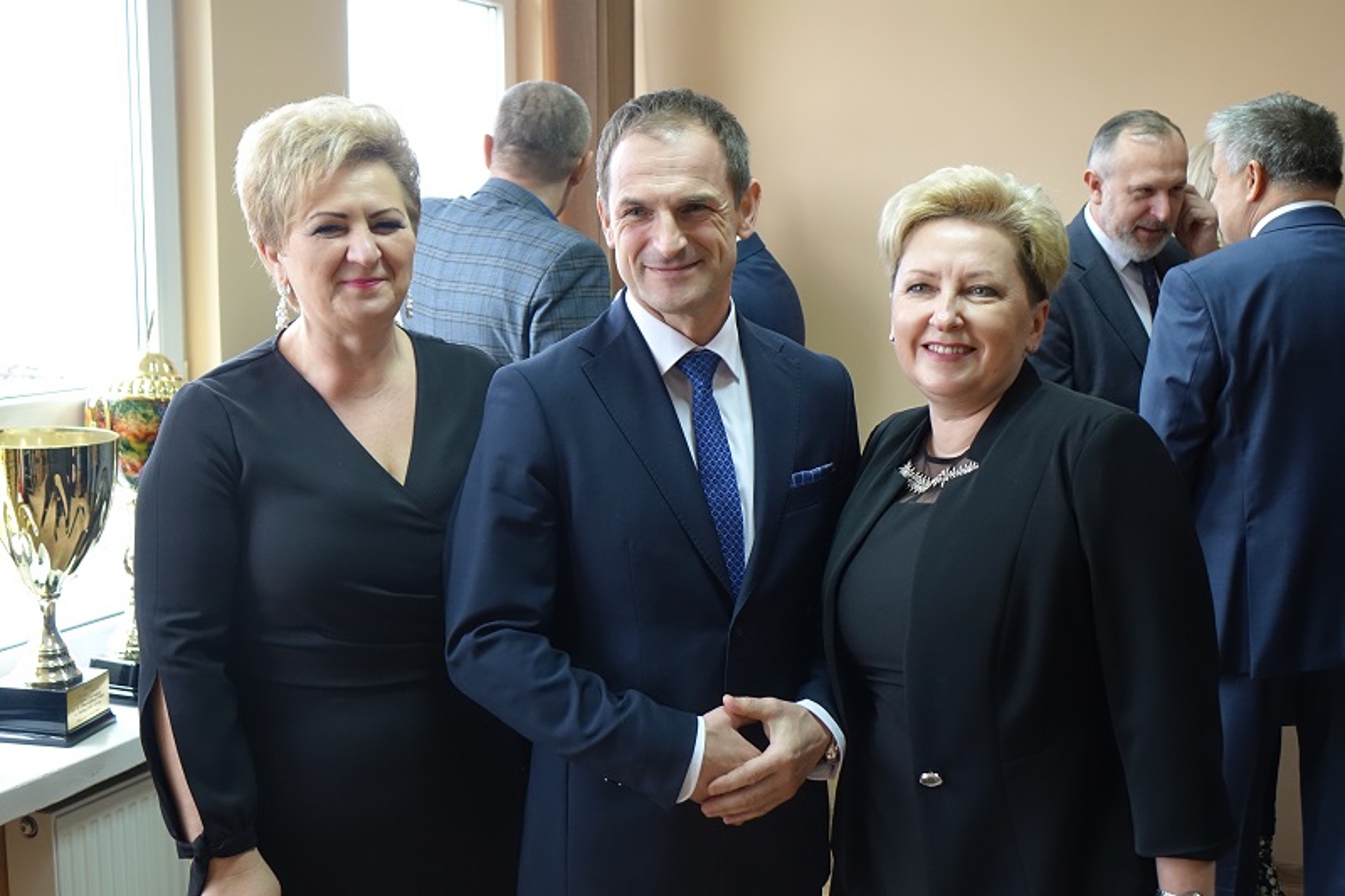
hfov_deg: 41.1
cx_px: 672
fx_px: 1793
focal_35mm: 48
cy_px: 448
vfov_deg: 28.1
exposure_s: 1/50
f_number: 2.8
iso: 640
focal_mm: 17.48
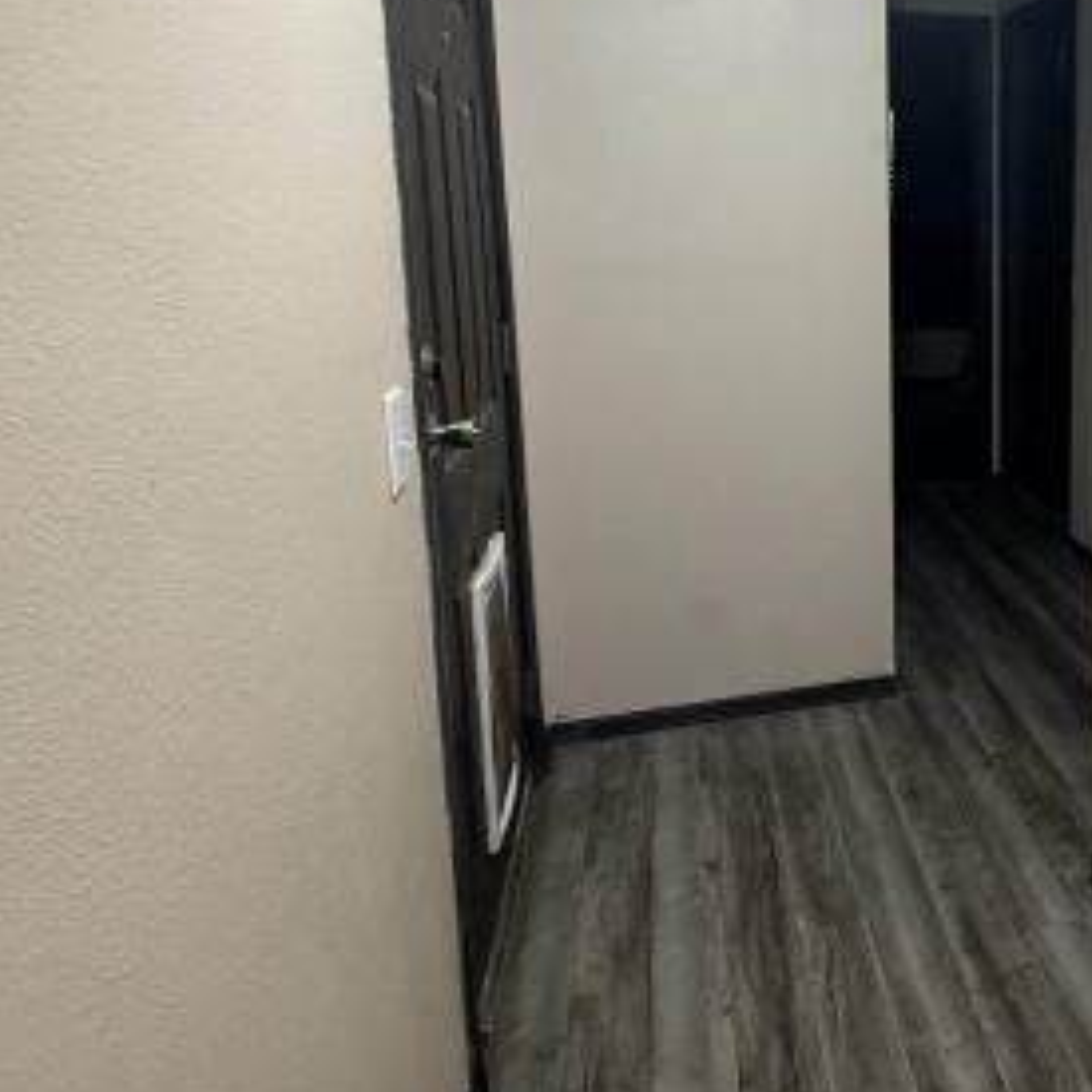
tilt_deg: -7.2
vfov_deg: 52.9
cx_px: 1034
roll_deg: -0.6
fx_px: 1071
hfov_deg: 47.1
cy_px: 357
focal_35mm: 30
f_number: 2.2
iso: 400
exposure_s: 1/60
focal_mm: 2.22
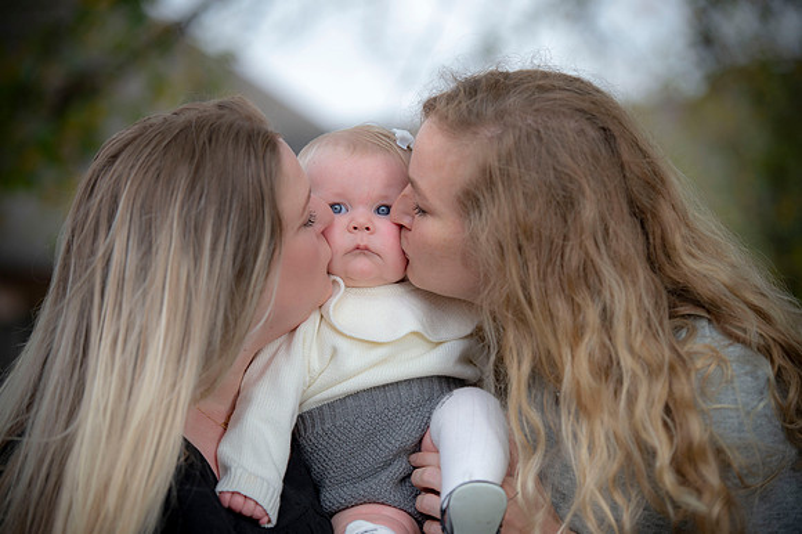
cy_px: 267
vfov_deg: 11.0
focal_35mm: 125
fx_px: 2783
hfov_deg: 16.4
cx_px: 401
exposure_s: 1/200
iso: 160
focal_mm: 125
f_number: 3.5
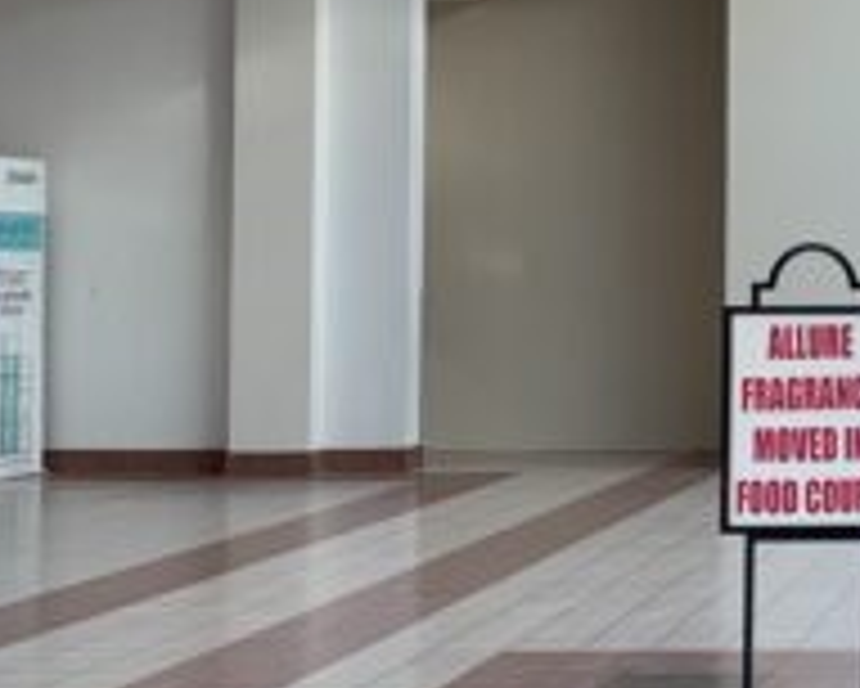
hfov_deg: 17.4
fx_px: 2597
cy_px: 144
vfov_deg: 15.0
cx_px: 1171
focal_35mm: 102
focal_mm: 4.25
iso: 64
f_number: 1.8
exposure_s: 1/122
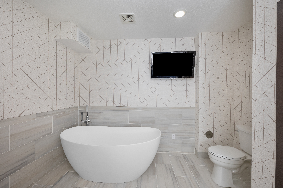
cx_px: 142
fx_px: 110
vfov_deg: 81.1
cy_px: 94
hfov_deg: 104.3
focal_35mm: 14
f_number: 8
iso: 400
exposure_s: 1/6
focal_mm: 14
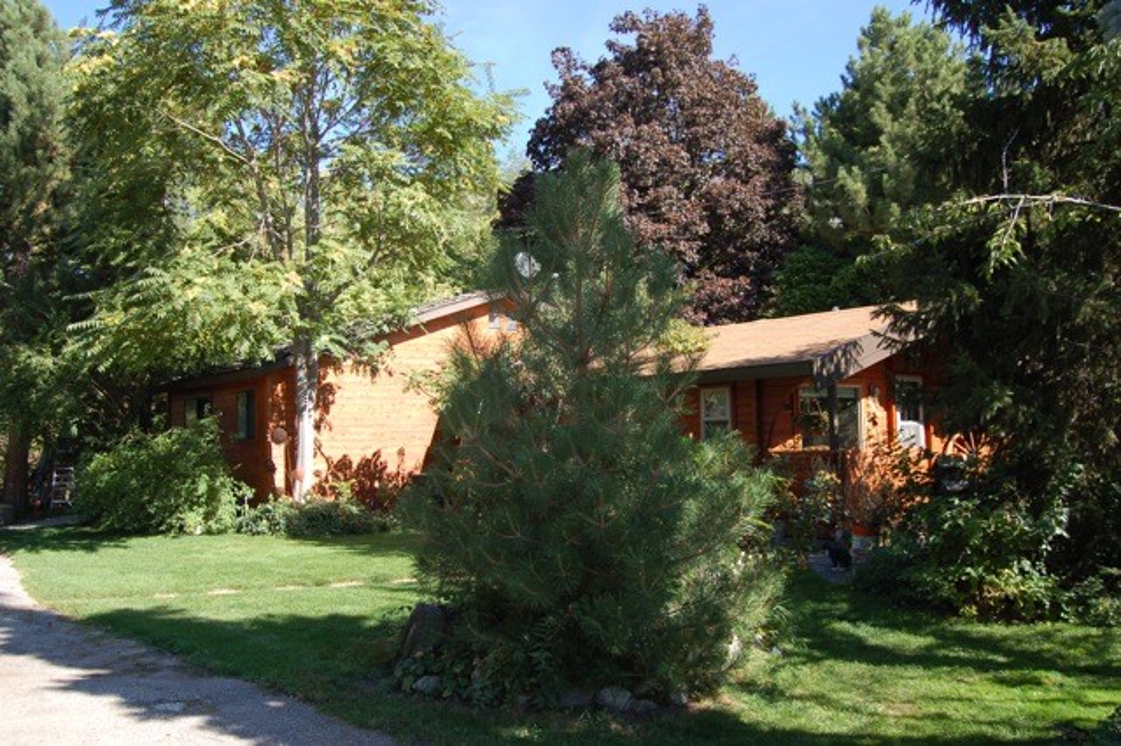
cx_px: 560
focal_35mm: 30
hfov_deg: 62.0
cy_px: 373
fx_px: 934
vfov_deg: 43.6
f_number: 7.1
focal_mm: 20
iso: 200
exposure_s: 1/160
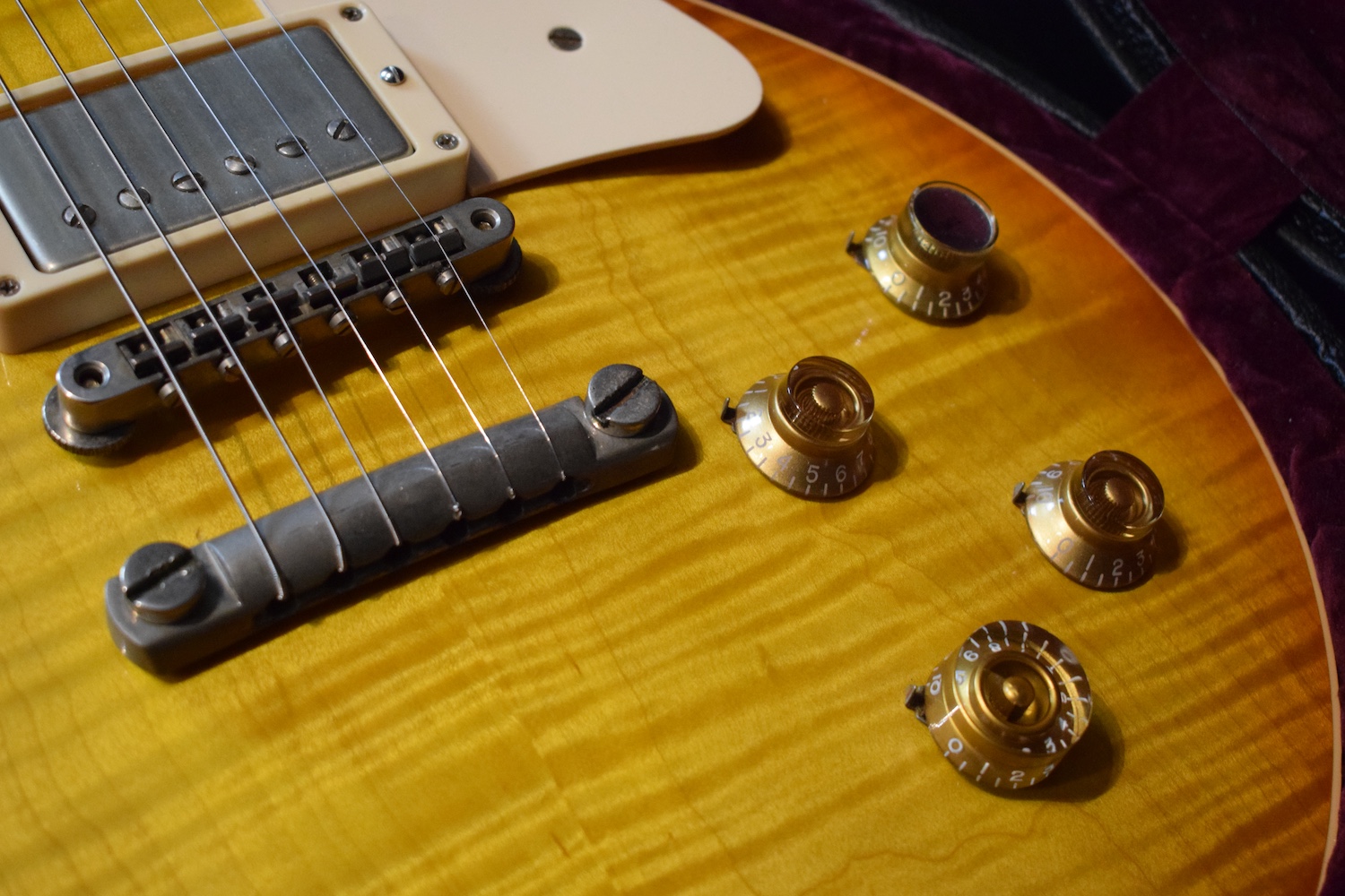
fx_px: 2129
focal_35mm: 57
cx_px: 672
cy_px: 448
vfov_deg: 23.8
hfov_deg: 35.1
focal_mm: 38
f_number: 4.8
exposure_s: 1/60
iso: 3600
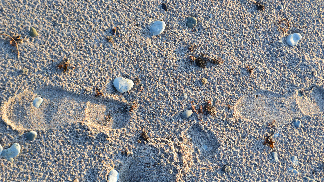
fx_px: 614
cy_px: 104
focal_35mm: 72
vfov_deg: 16.9
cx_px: 161
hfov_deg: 29.5
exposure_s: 1/125
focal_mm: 45
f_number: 9
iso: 400
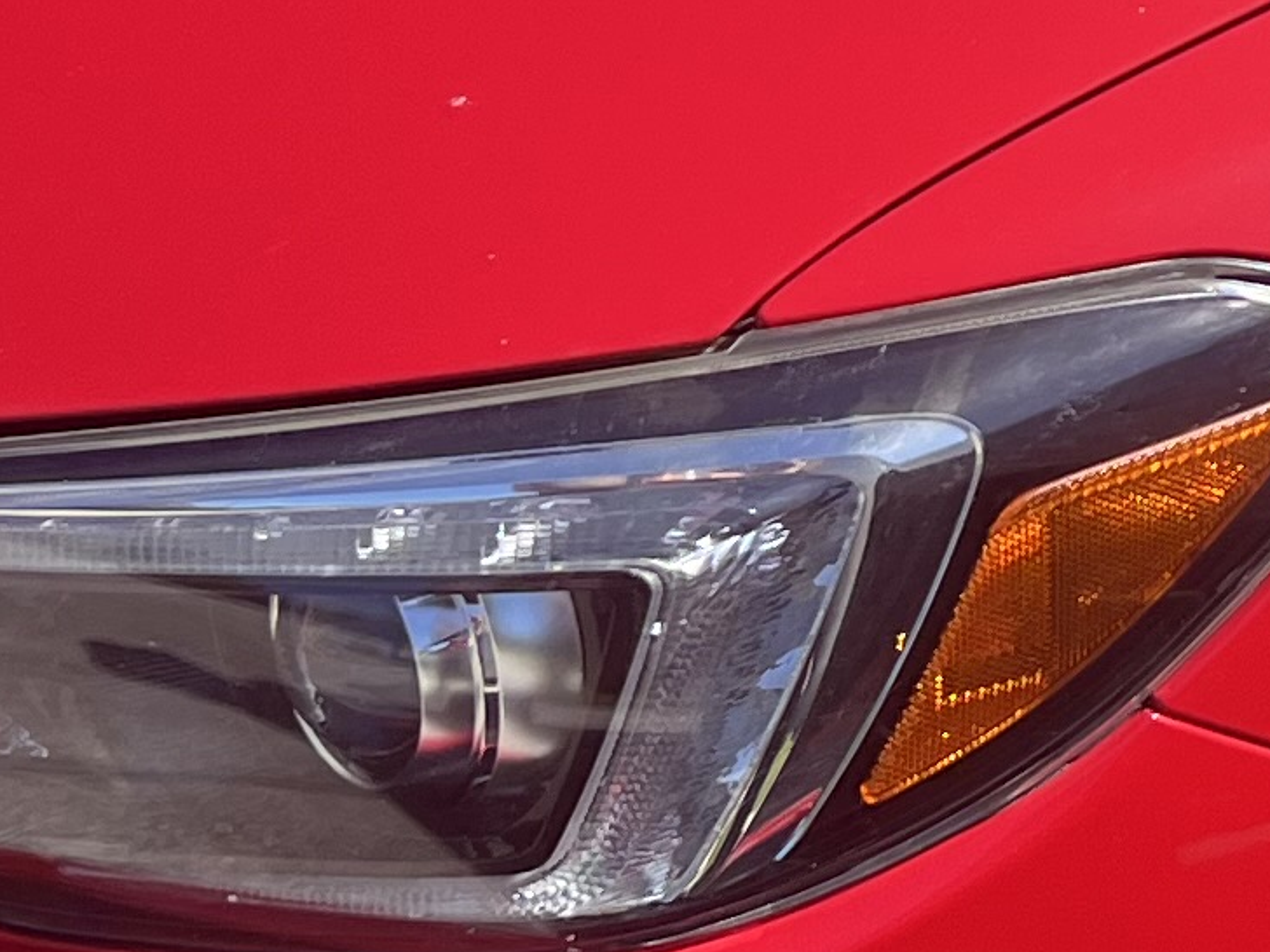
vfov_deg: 10.3
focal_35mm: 144
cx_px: 2357
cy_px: 146
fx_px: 5283
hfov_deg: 12.4
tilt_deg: -22.4
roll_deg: -10.1
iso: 50
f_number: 1.5
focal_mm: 5.7
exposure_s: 1/2252
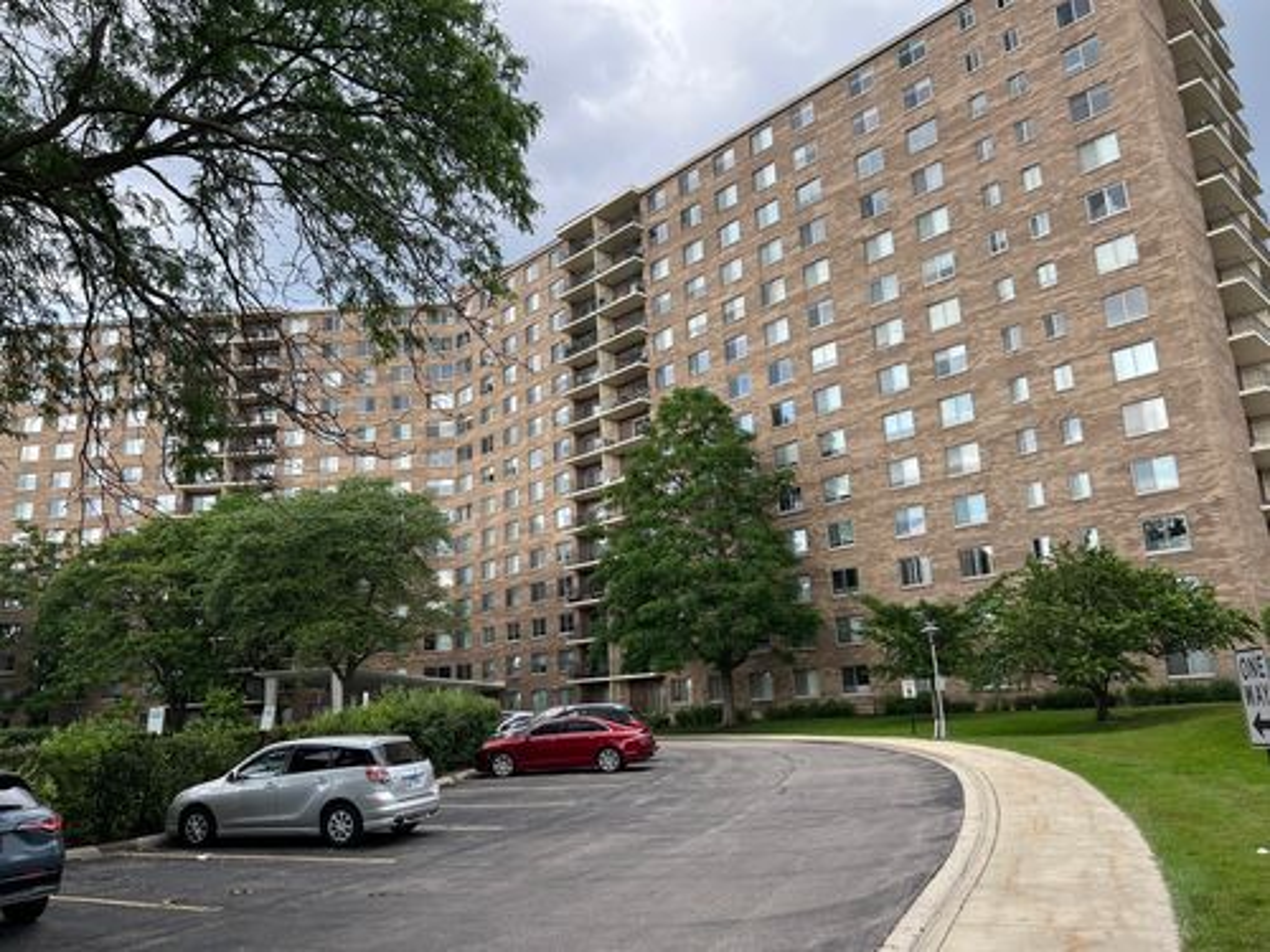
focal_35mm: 26
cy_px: 476
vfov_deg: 53.1
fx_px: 954
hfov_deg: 67.3
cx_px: 635
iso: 50
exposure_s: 1/1000
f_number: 1.5
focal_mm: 5.7
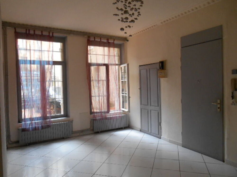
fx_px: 178
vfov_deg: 53.1
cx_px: 118
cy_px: 88
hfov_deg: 67.3
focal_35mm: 26
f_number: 3.4
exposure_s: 1/30
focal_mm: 4.7
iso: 280
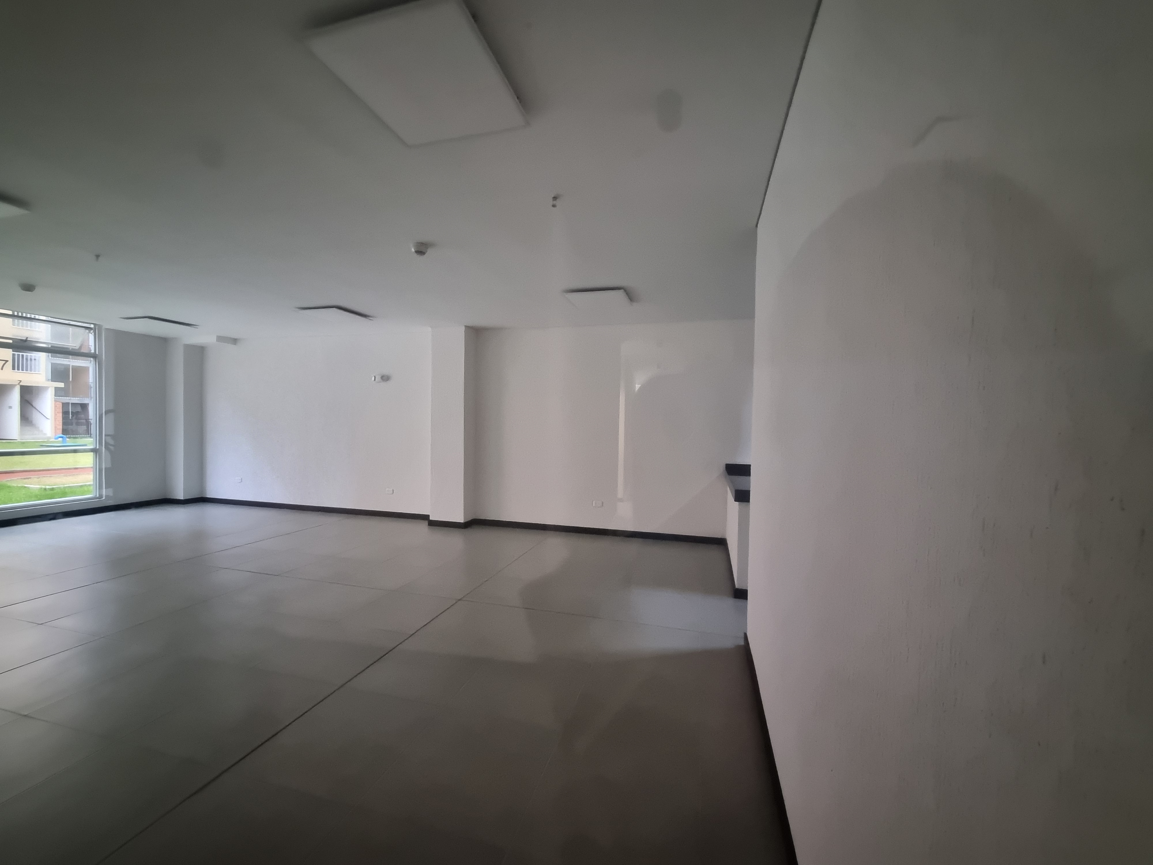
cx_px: 576
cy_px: 432
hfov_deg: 106.2
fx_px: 433
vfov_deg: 89.9
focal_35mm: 13
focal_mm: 1.74
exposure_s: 1/24
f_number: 2.2
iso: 640
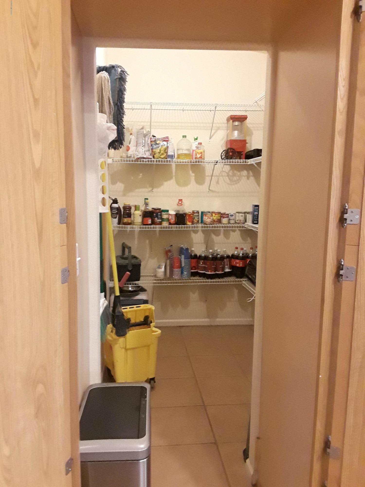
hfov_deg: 49.7
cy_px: 244
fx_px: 394
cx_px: 182
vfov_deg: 63.4
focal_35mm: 28
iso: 400
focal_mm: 2.9
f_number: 1.9
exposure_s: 1/15
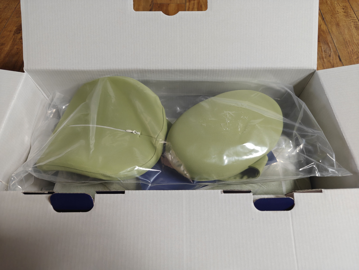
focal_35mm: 23
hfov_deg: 73.9
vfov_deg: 58.9
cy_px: 135
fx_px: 239
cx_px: 180
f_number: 1.6
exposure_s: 1/125
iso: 800
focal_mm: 6.06
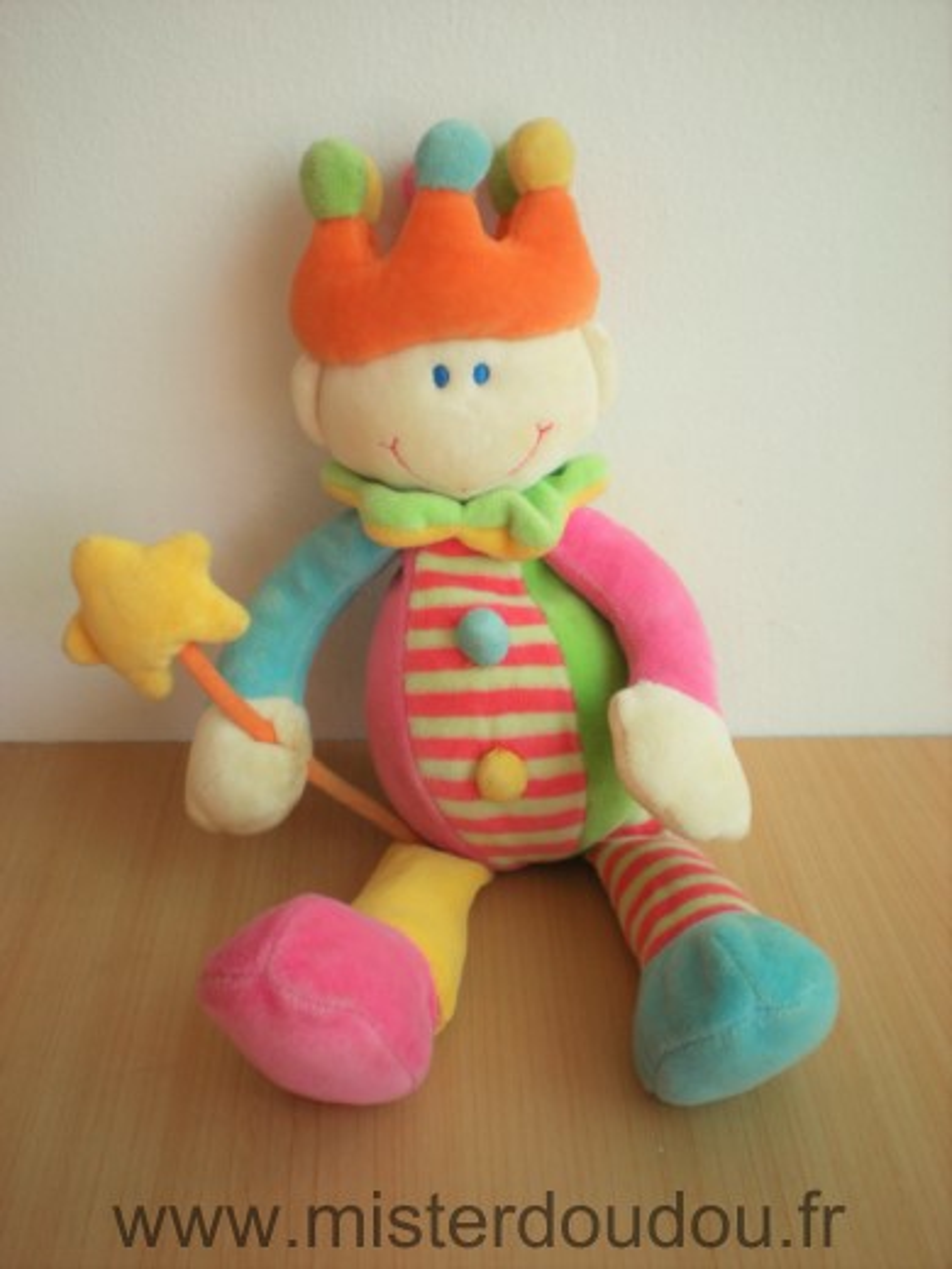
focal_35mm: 38
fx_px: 1393
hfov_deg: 37.7
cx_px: 476
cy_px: 634
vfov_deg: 49.0
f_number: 3.1
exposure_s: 1/74.4
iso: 64
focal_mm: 6.3
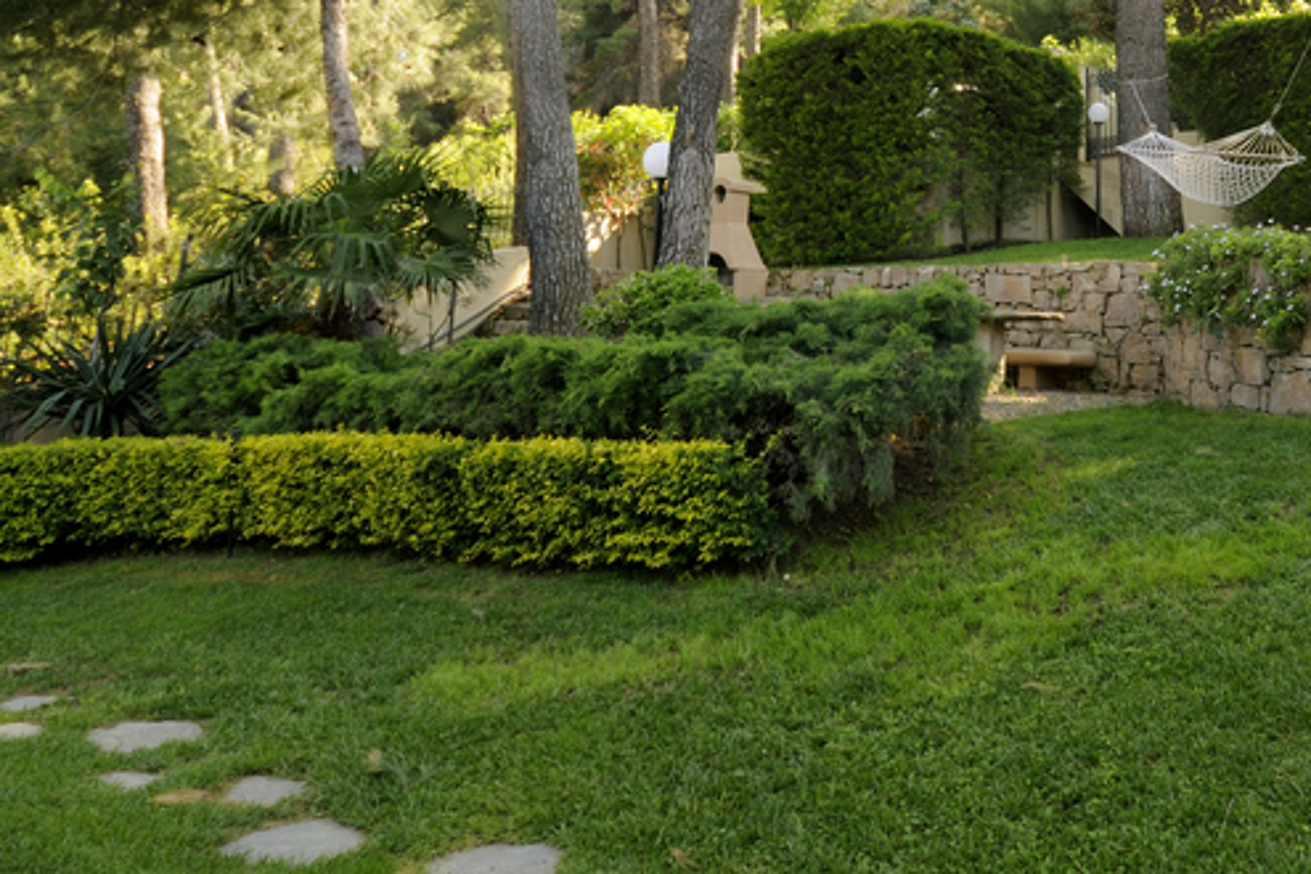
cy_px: 61
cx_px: 977
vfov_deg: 38.9
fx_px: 1129
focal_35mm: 31
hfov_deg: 57.4
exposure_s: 1/80
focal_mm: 10
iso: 200
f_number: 7.1
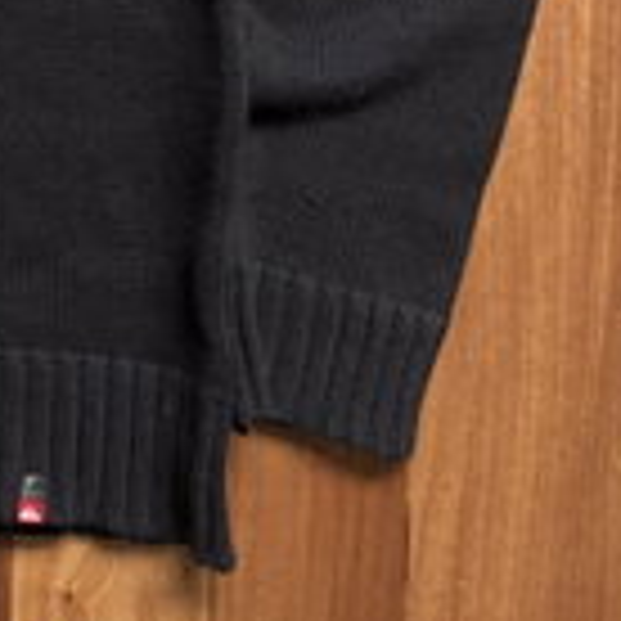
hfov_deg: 17.9
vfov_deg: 18.3
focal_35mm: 89
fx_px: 1806
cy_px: -164
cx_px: -248
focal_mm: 5.96
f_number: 1.6
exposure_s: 1/60
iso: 200
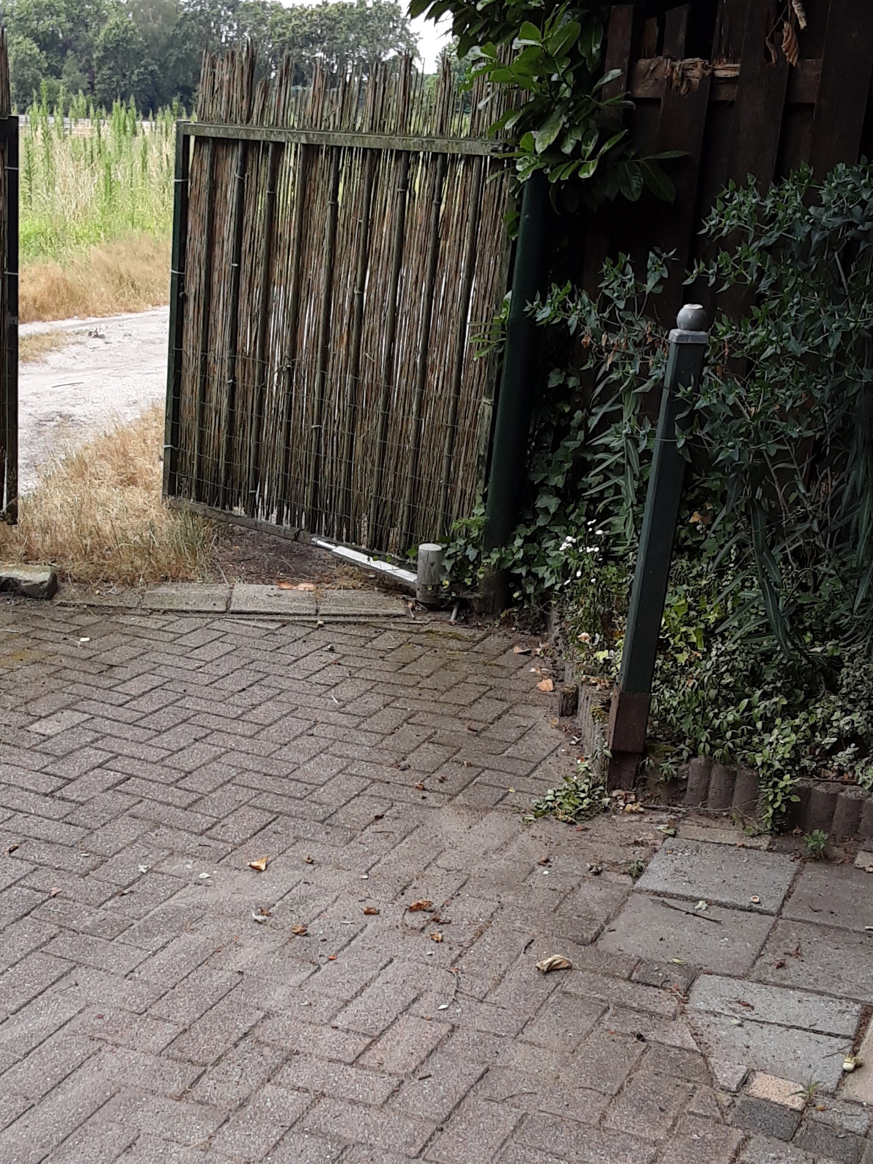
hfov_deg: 29.9
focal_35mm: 48
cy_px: 672
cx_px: 237
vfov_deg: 39.6
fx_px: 1614
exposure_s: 1/361
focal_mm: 2.9
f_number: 1.9
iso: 40
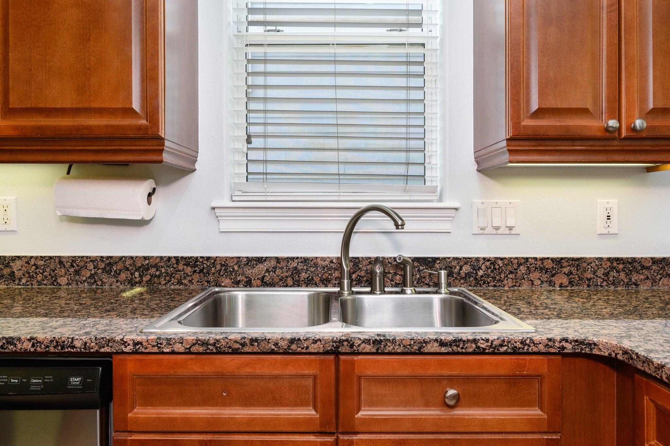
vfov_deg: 54.0
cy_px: 223
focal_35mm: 24
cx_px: 335
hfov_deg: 74.9
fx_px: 437
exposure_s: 1/30
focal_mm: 23.5
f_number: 9
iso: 320
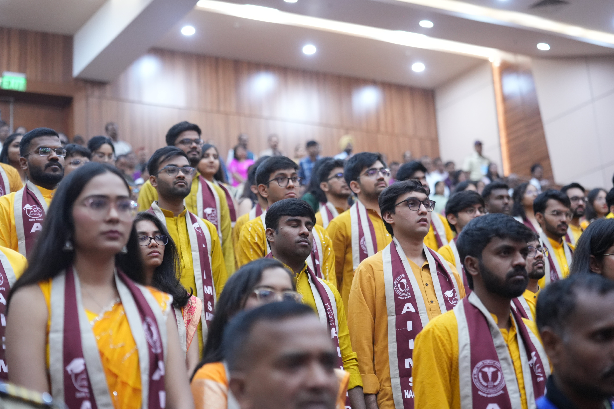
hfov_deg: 28.8
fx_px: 1194
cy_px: 204
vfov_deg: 19.5
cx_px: 307
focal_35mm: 70
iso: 4000
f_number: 3.2
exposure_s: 1/160
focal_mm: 70
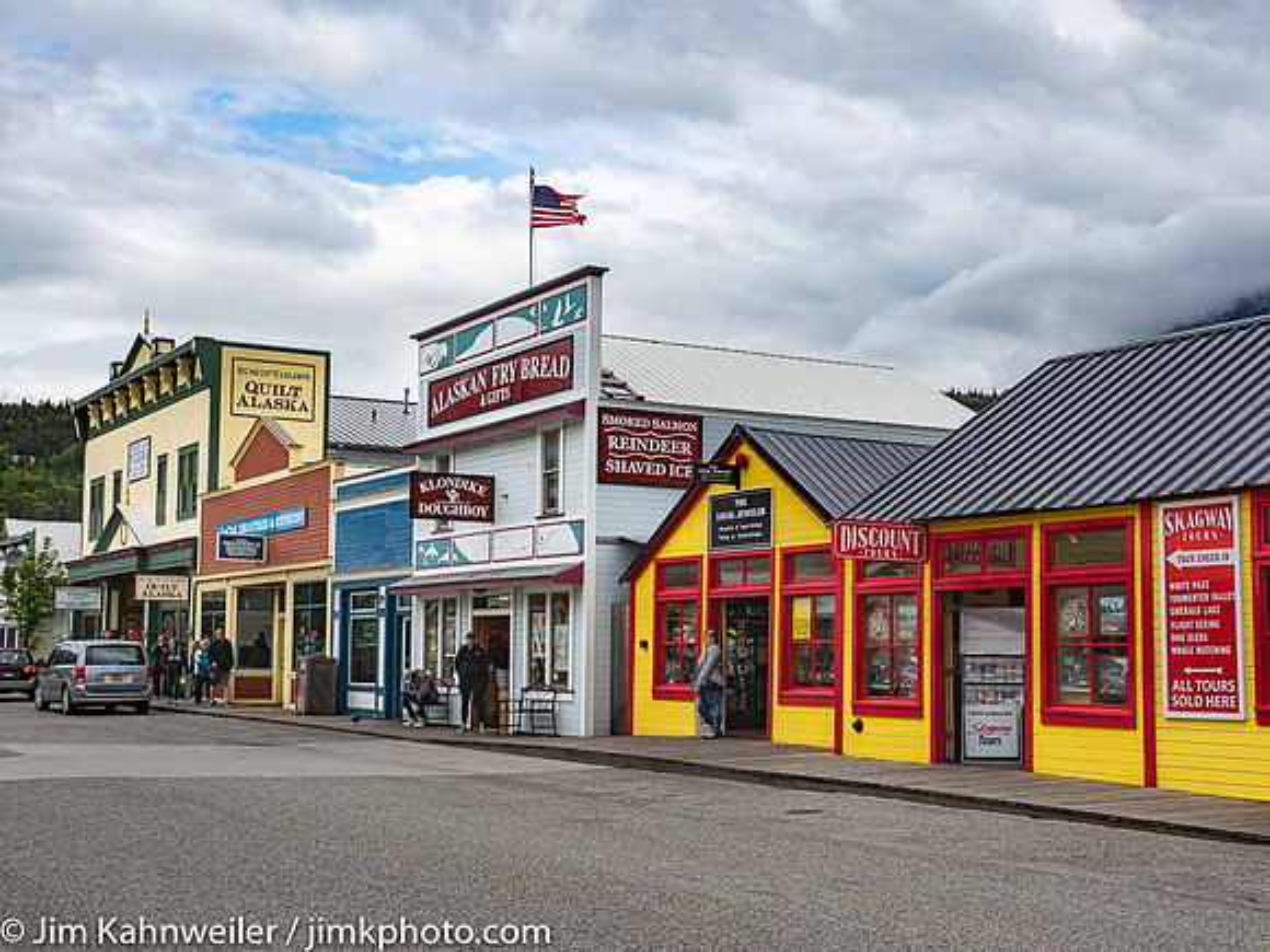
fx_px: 1761
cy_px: 476
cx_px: 635
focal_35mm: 48
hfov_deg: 39.7
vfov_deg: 30.3
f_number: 5.6
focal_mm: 24
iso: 200
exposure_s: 1/640
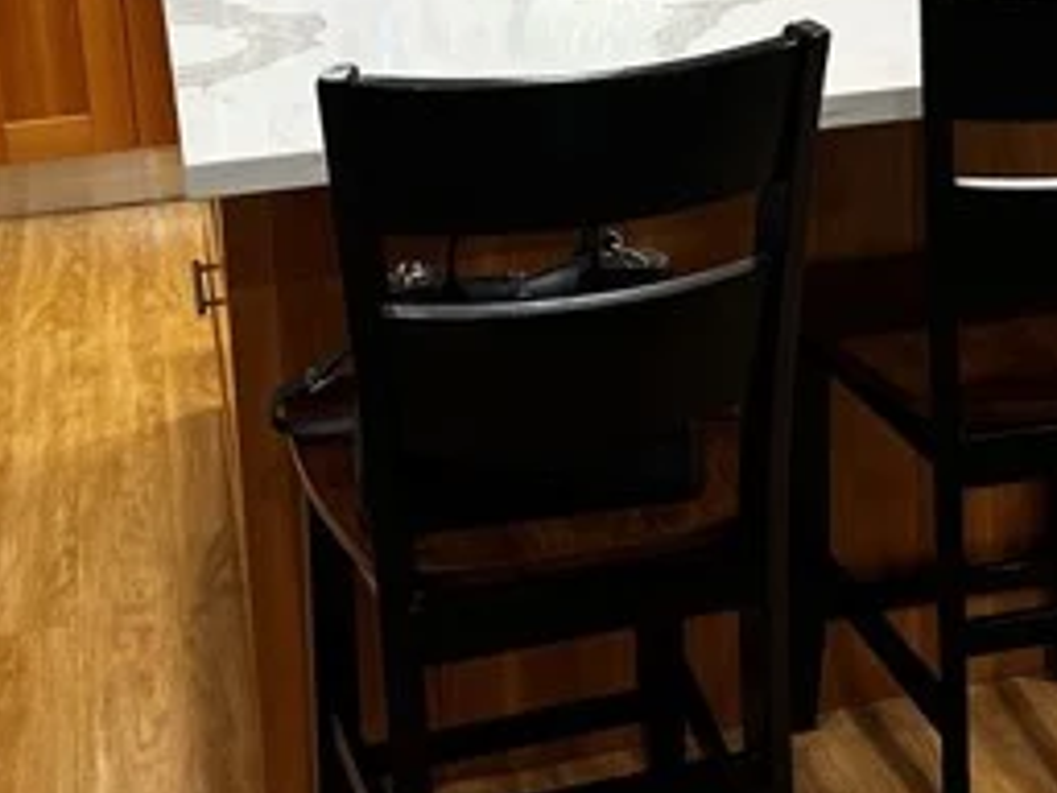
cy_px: 21
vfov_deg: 23.5
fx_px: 1832
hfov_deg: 32.1
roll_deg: +1.6
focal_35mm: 60
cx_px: 607
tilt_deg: -12.9
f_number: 1.78
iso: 160
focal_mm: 6.86
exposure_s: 1/60
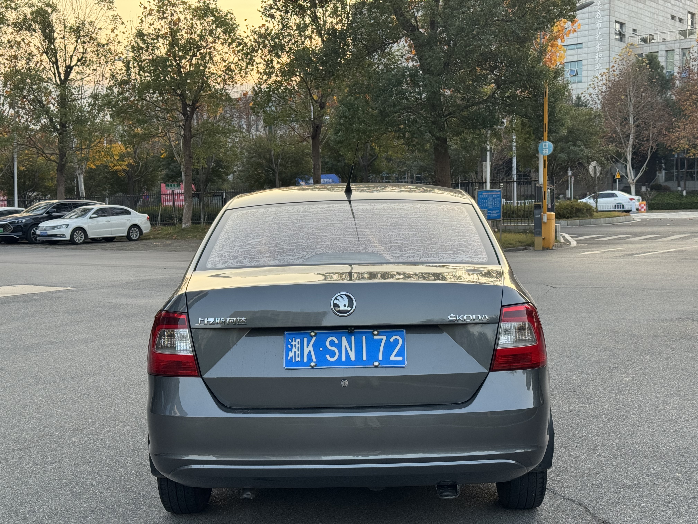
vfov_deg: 30.3
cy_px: 262
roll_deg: +0.9
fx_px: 968
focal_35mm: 48
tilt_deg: -4.0
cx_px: 349
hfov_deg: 39.7
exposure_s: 1/210
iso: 50
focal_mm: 6.76
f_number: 1.78
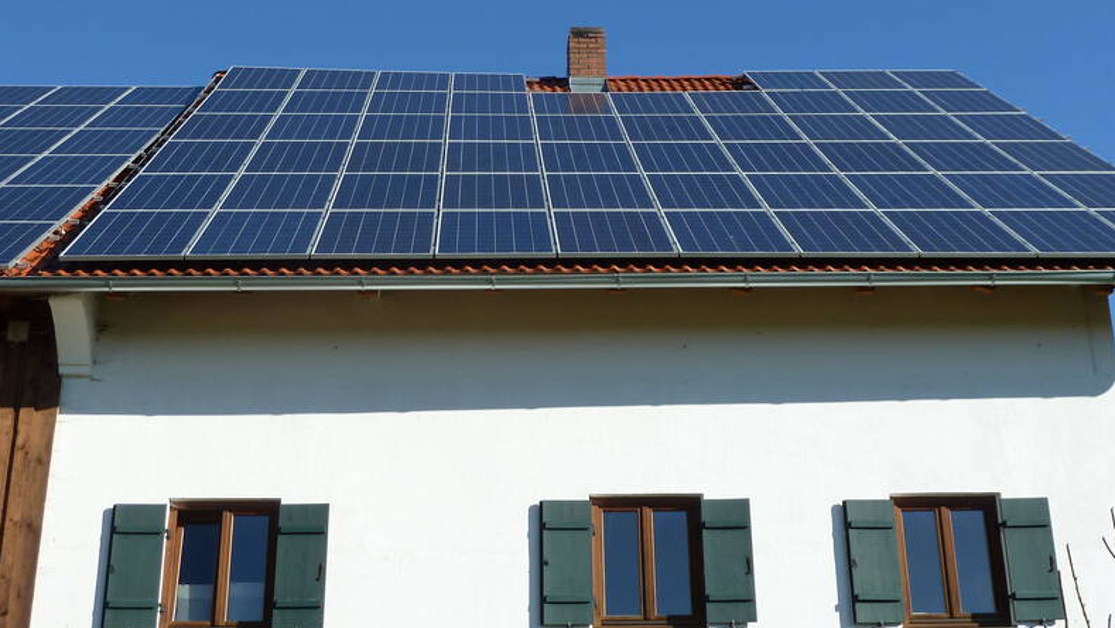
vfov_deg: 20.5
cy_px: 120
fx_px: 1715
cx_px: 581
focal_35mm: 58
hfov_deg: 36.0
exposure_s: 1/400
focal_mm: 6.9
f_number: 4
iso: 80
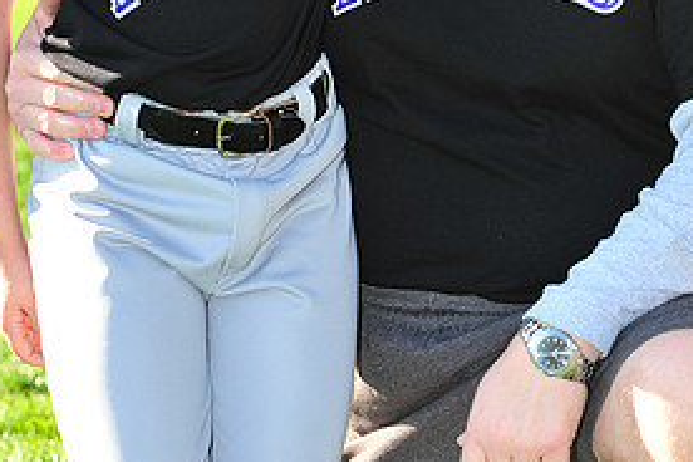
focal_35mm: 168
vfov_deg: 8.0
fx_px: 3234
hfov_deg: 12.2
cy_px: -198
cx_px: 407
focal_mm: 80
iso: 200
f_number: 5.6
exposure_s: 1/250
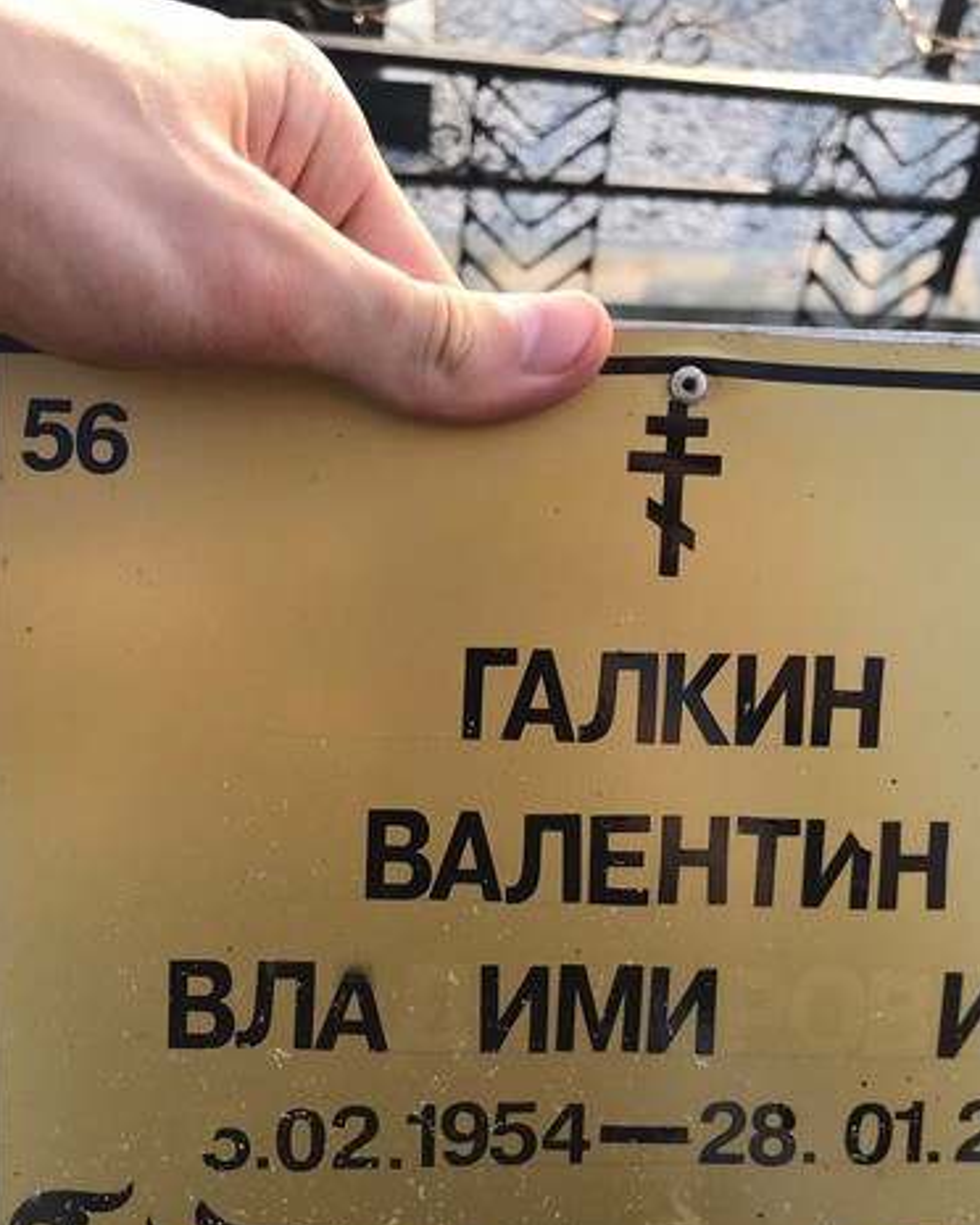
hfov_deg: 32.1
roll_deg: -7.6
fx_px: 1704
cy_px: 701
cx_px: 498
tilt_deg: -42.8
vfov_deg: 39.5
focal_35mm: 47
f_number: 1.8
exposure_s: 1/517
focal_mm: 3.99
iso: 20
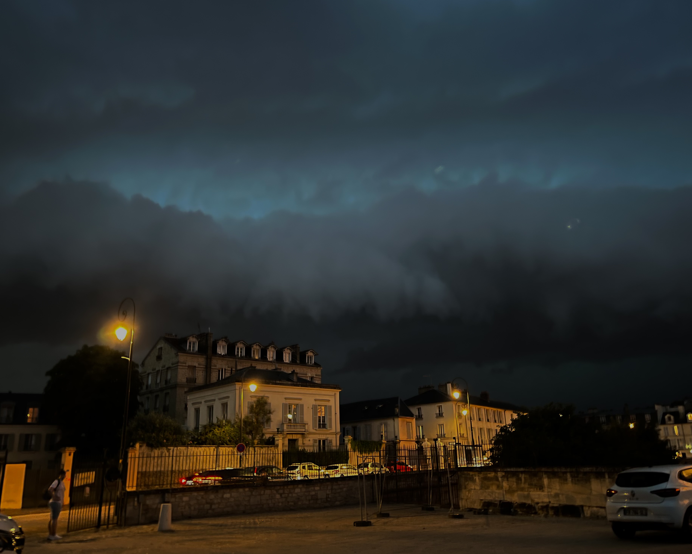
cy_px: 272
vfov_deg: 51.5
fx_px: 574
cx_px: 351
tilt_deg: +15.5
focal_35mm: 28
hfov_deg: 62.2
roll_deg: +1.1
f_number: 1.6
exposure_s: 1/8
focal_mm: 5.1
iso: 500
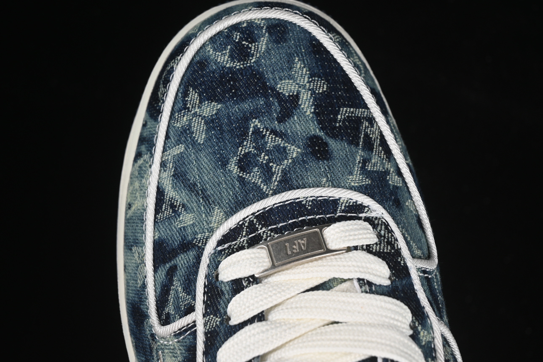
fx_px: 1222
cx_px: 266
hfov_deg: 25.1
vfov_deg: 16.9
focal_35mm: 81
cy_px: 181
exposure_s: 1/60
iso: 160
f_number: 7.1
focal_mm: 50
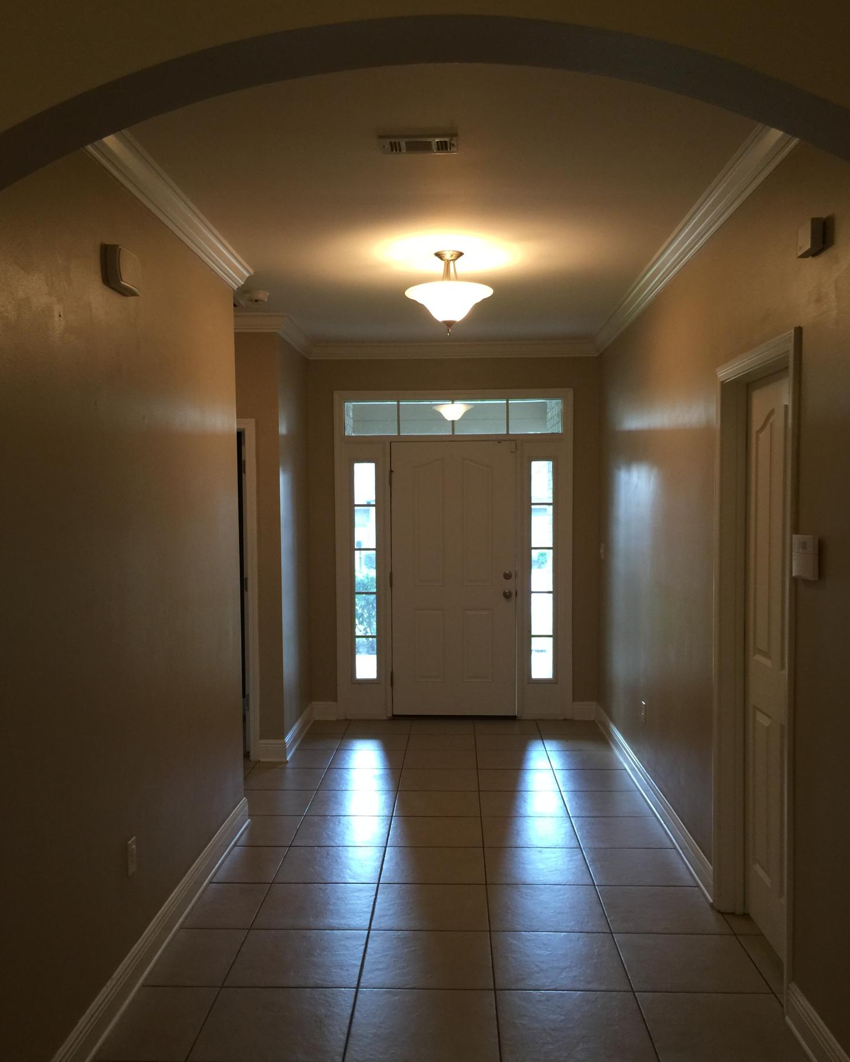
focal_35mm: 31
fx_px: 975
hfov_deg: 47.1
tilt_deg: -4.5
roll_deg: +1.3
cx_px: 424
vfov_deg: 57.1
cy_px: 574
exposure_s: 1/15
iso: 64
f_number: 2.2
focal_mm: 4.15
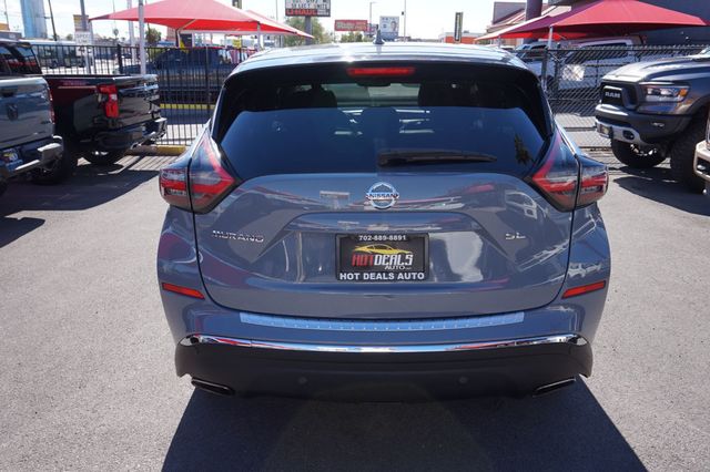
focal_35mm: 30
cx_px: 355
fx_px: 591
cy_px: 236
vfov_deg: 43.6
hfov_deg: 62.0
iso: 100
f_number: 8
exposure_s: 1/100
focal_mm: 20
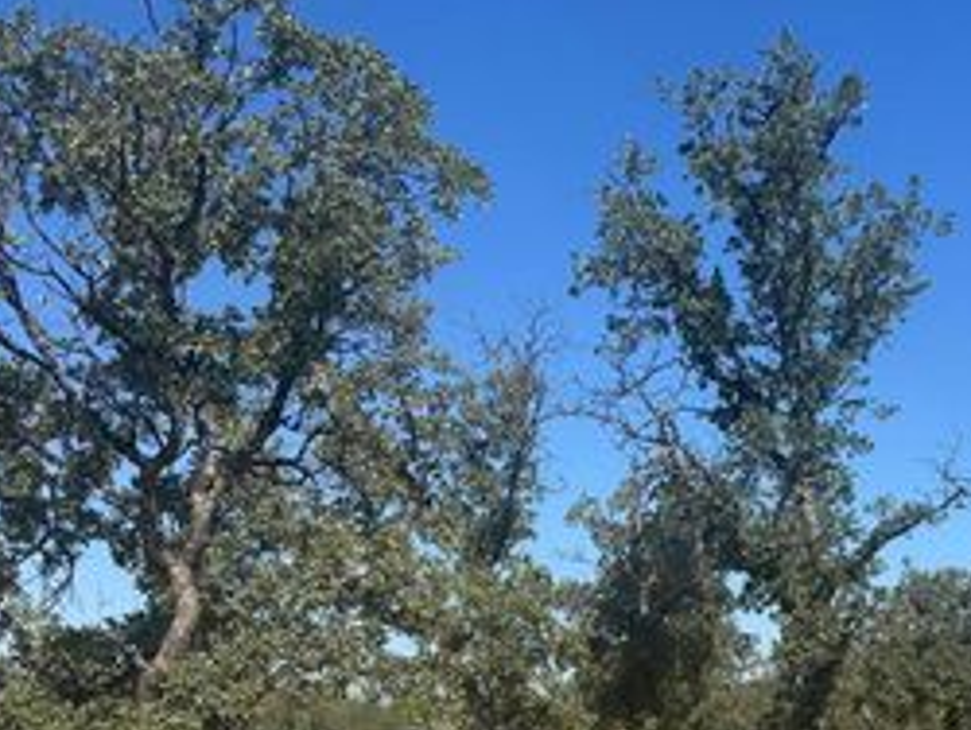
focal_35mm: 48
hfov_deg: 38.6
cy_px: 716
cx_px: 726
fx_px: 1348
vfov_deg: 28.6
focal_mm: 6.86
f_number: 1.78
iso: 80
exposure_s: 1/5000
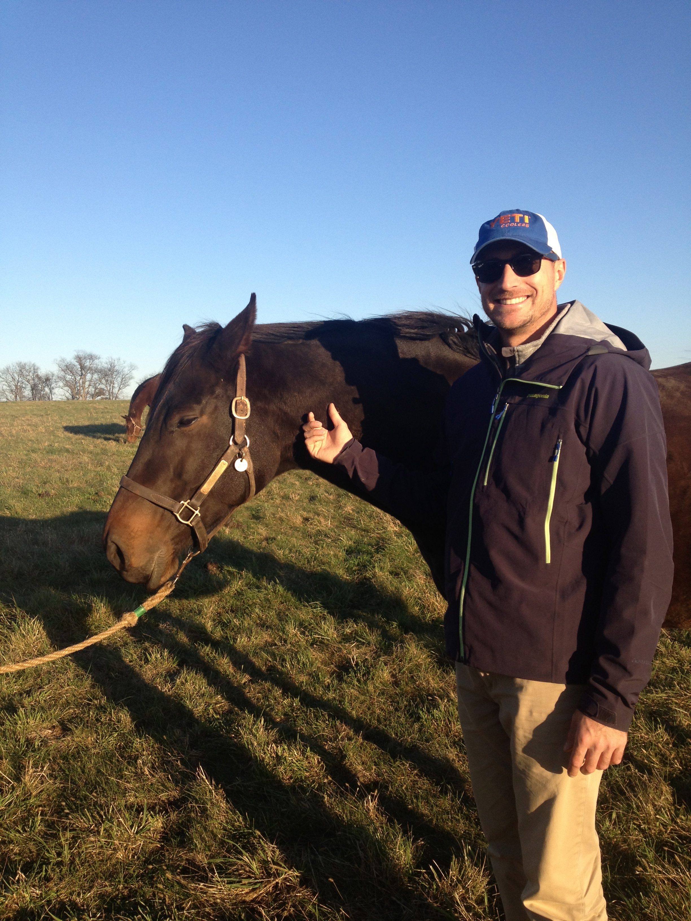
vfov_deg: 52.6
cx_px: 346
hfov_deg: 40.7
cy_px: 460
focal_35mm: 35
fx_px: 932
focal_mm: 4.28
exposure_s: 1/761
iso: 50
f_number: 2.4
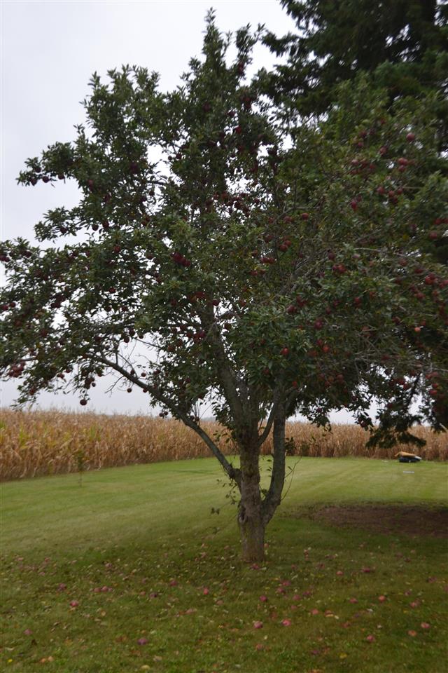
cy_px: 336
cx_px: 224
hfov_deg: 31.9
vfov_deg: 46.4
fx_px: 784
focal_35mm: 42
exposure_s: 1/125
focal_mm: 28
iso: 125
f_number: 4.5
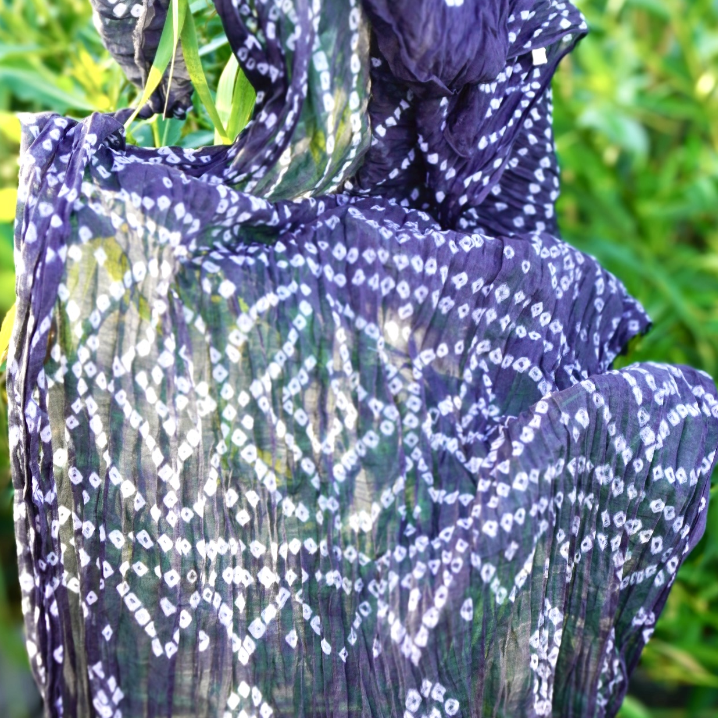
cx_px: 402
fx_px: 1737
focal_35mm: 74
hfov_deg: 23.3
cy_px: 353
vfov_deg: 23.4
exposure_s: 1/60
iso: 100
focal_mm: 28
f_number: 4.5
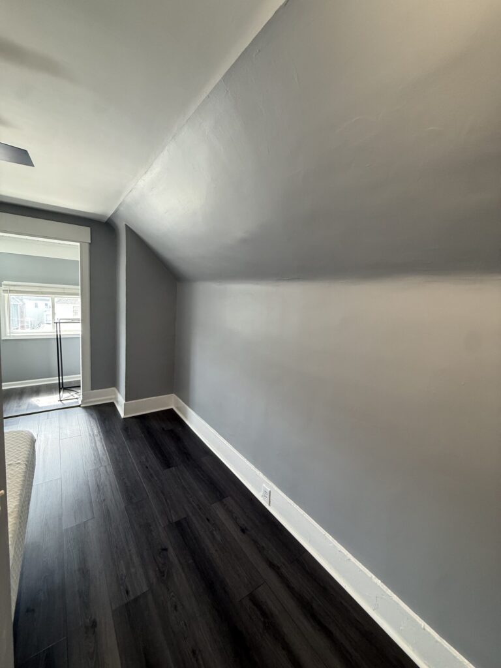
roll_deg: -4.8
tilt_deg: -5.4
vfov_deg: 102.1
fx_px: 270
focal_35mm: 14
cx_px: 250
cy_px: 334
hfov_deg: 85.7
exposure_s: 1/120
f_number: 2.2
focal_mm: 2.22
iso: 200
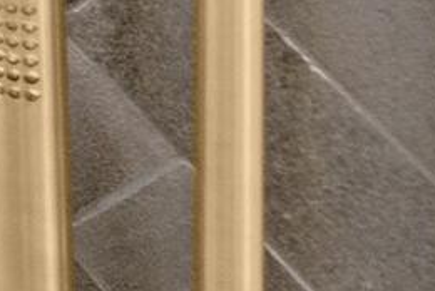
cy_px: -437
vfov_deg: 9.5
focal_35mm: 126
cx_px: -1027
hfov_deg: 9.8
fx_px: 1524
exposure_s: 1/15
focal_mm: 16
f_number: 8
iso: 500
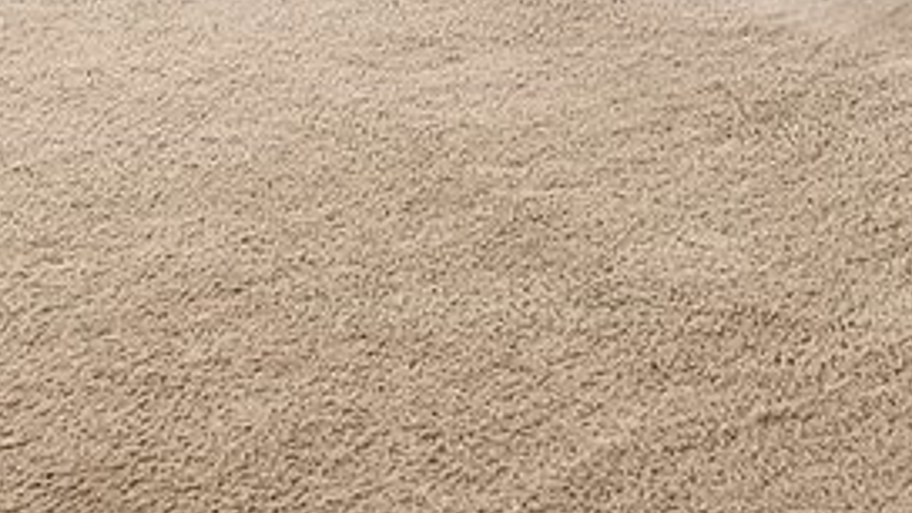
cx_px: 701
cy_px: -788
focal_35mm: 100
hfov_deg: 21.2
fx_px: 2418
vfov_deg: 10.2
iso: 400
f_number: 13
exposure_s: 1/13
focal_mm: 16
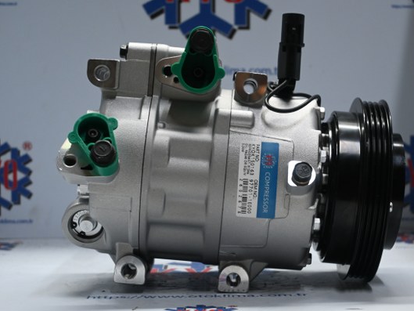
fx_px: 861
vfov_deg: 20.4
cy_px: 156
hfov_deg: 27.0
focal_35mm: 72
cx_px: 234
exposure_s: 1/80
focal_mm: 44
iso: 1400
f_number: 6
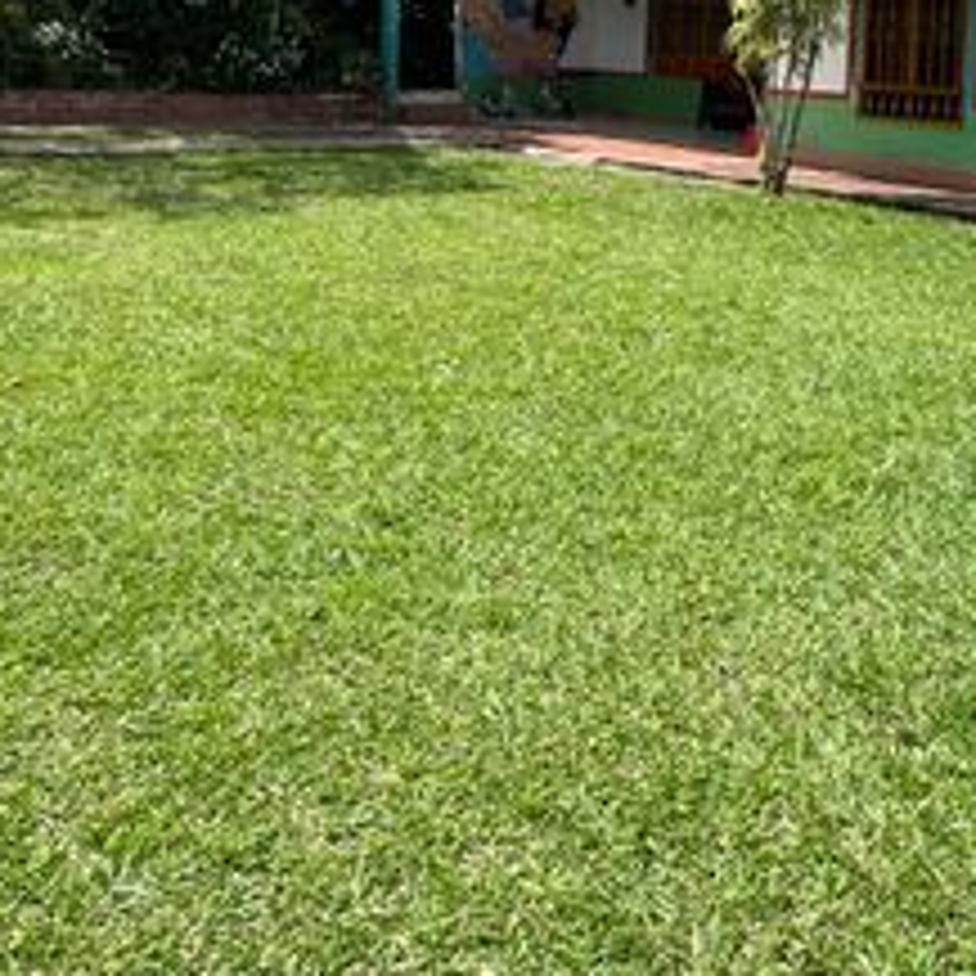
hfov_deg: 43.6
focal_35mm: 38
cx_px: 600
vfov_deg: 40.6
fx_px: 1212
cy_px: 103
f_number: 2.2
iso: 40
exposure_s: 1/924
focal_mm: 2.22
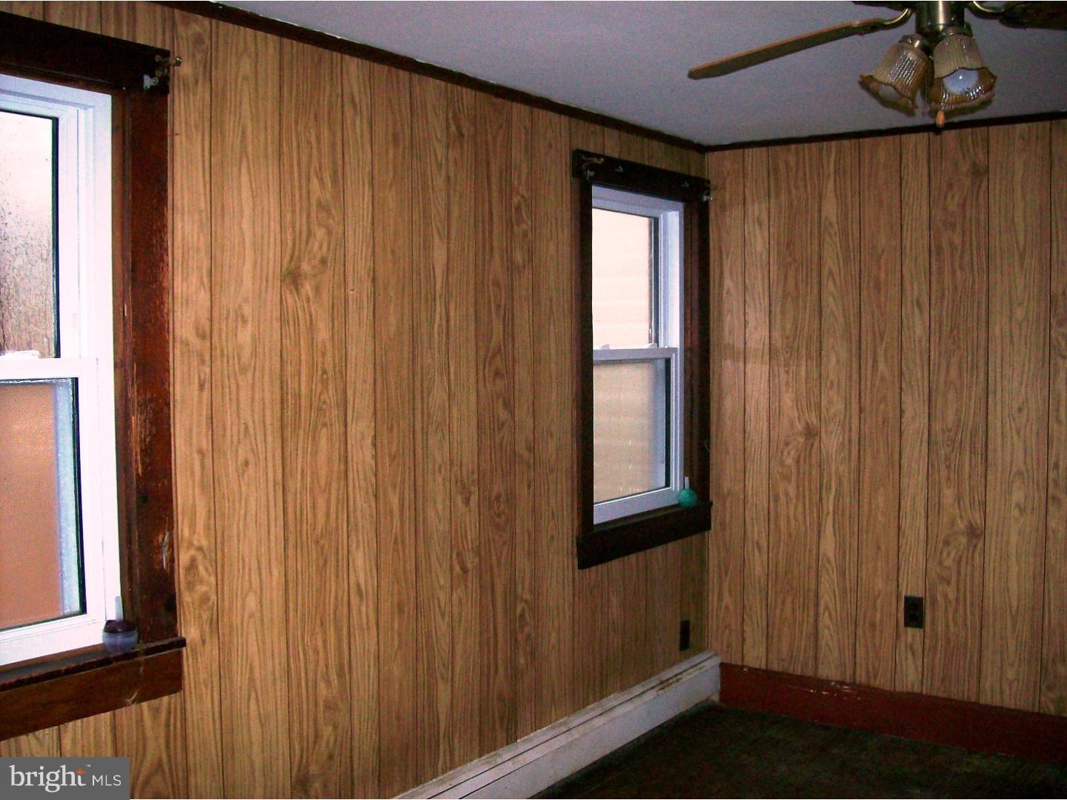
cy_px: 400
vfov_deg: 39.7
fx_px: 1110
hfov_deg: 51.4
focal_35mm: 36
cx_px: 534
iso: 140
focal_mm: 6
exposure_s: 1/64
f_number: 2.7
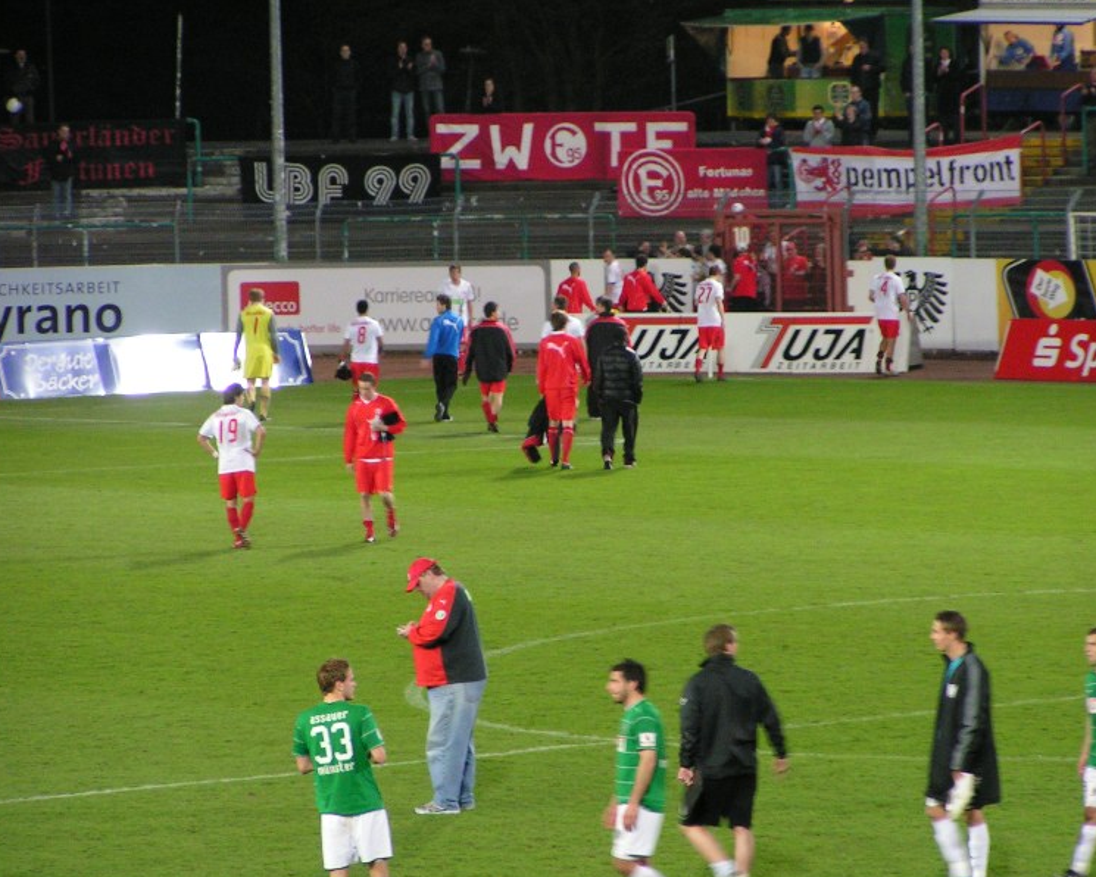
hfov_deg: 7.5
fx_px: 8401
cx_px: 572
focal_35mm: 259
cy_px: 440
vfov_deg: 6.0
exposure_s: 1/30
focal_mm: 37.8
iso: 200
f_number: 3.5
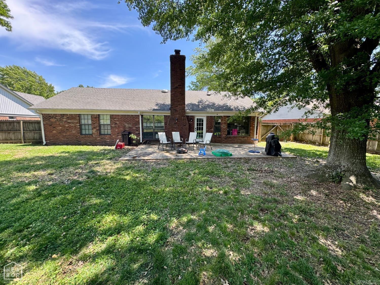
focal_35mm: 14
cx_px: 190
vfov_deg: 85.7
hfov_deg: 102.1
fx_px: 154
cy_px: 142
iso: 40
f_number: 2.2
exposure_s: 1/269
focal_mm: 2.22
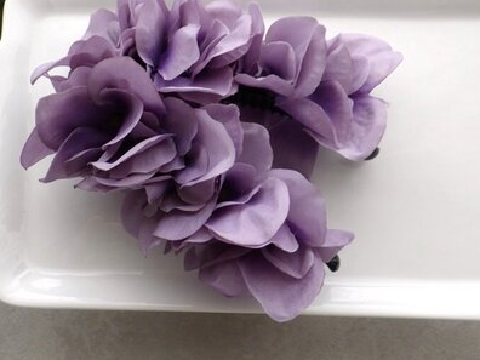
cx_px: 145
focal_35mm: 55
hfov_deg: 34.5
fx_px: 763
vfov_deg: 26.3
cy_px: 103
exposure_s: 1/50
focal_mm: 6.1
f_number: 3.8
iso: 125
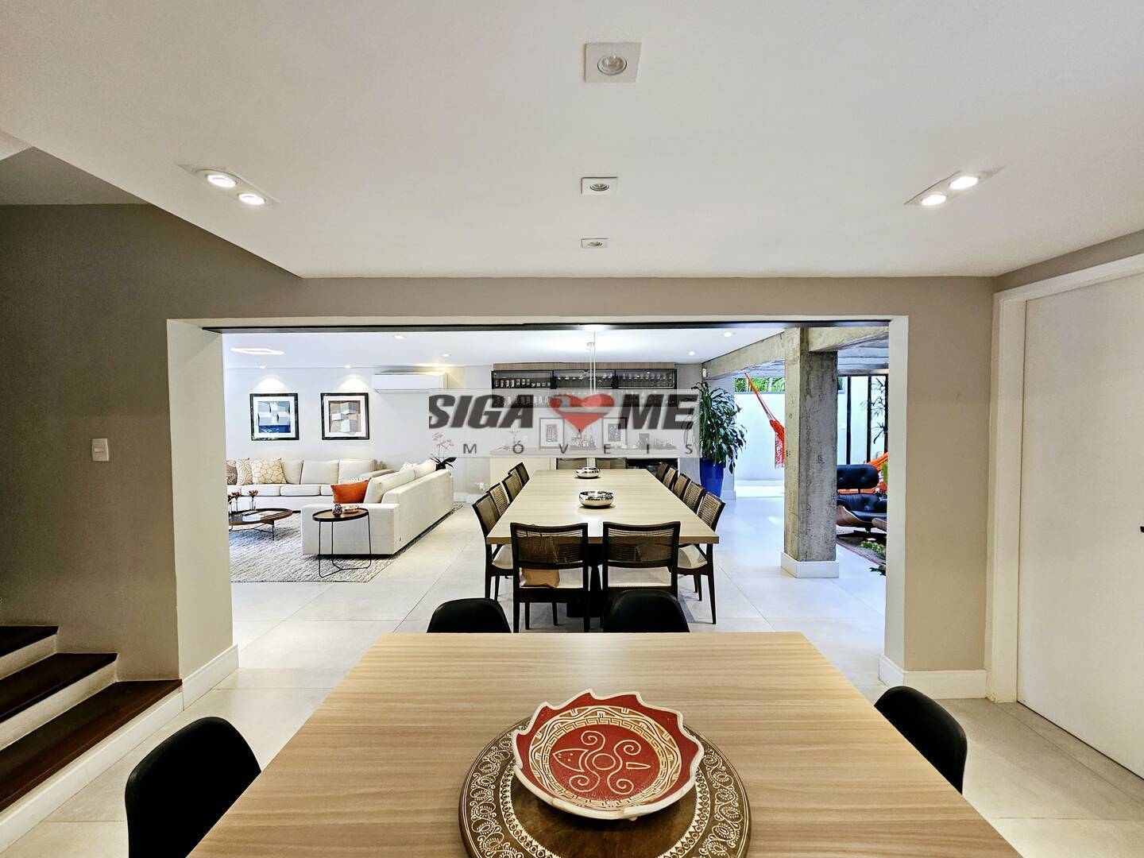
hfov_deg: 106.2
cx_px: 572
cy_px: 429
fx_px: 430
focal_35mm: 13
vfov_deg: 89.9
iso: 160
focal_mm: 2.2
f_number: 2.2
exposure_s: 1/60.2
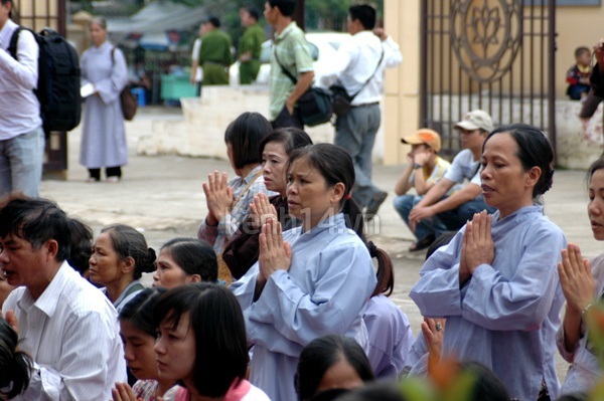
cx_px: 302
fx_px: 2640
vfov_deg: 8.7
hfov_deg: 13.1
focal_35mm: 158
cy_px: 200
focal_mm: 105
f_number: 4.5
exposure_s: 1/160
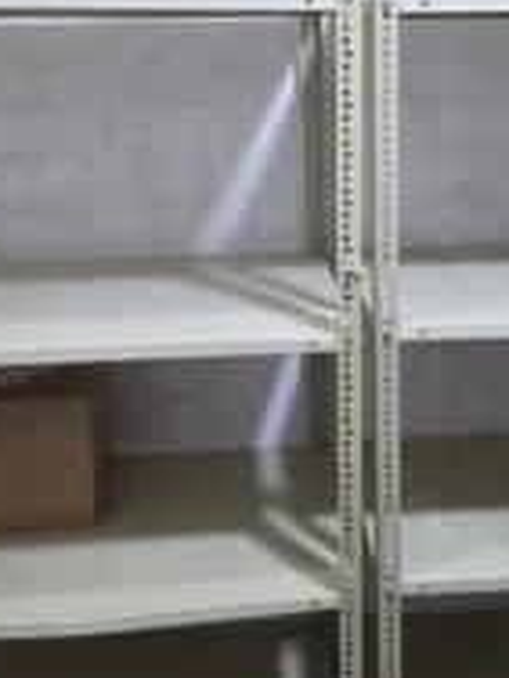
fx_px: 961
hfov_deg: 29.6
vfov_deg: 38.6
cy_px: 238
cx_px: 318
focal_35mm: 49
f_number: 1.7
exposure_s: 1/100
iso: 320
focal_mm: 6.3
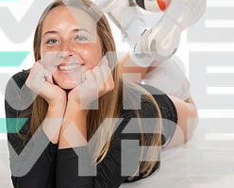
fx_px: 825
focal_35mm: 119
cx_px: 112
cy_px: 81
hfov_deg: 16.1
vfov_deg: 13.0
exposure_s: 1/320
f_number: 8
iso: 800
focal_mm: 70
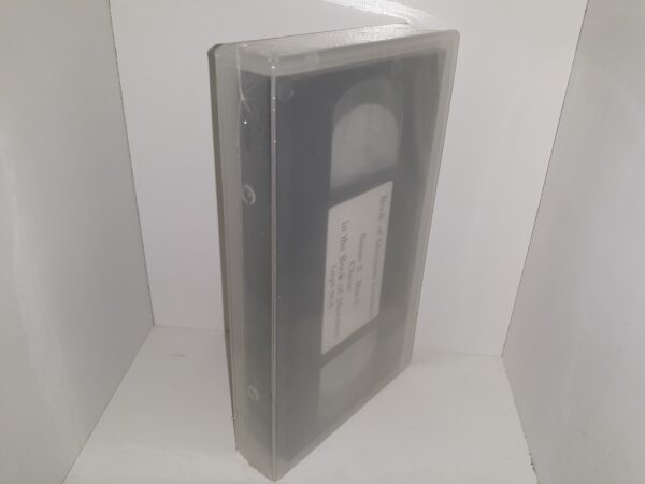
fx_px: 522
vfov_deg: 49.7
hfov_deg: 63.4
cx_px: 322
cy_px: 242
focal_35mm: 28
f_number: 1.7
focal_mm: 3.7
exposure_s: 1/229
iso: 40
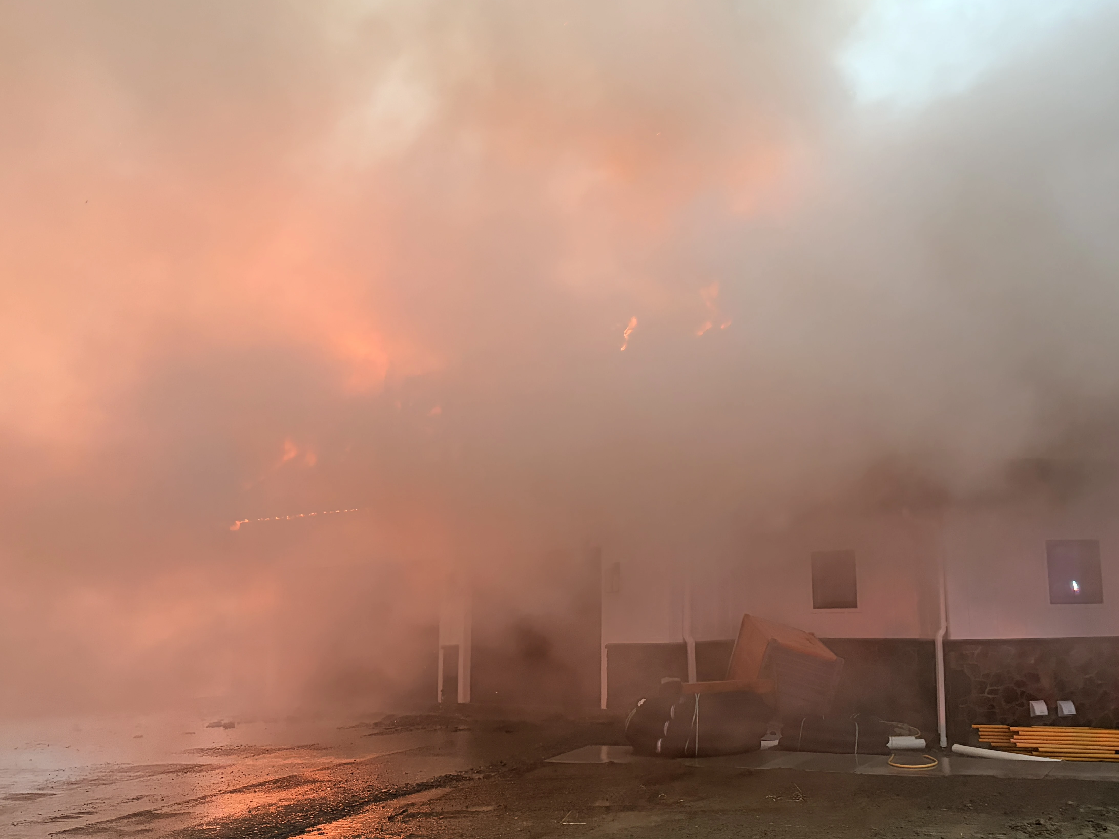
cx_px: 707
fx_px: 1099
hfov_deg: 53.3
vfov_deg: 41.8
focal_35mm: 34
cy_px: 443
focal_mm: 5.96
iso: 400
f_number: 1.6
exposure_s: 1/60
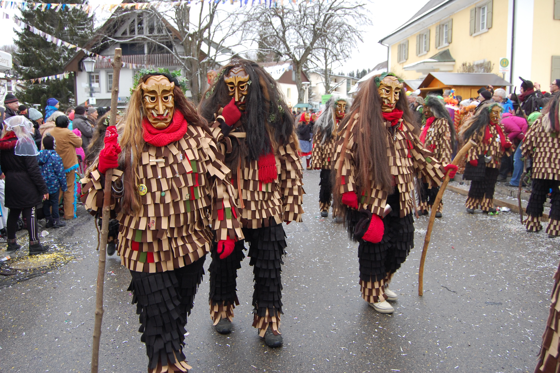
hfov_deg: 62.0
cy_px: 186
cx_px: 280
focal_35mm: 30
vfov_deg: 43.5
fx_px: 466
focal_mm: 20
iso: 400
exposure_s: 1/100
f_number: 5
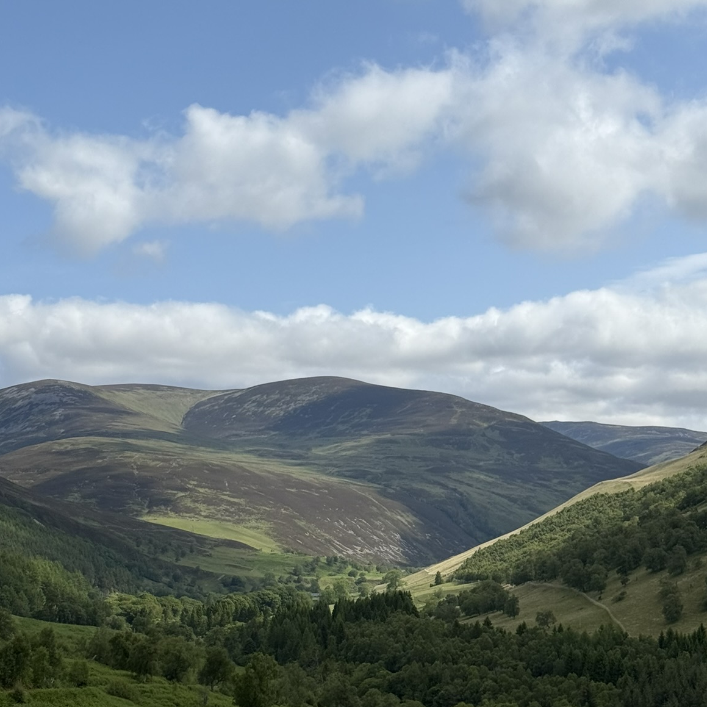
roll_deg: -1.0
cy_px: 547
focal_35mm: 75
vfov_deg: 22.8
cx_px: 328
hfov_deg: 23.1
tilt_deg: +1.5
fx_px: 1733
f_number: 1.78
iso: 64
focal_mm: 6.76
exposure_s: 1/6024
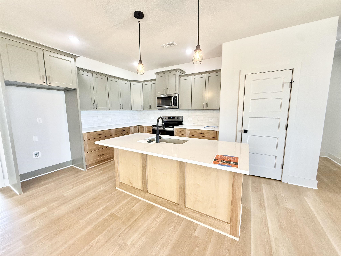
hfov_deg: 102.1
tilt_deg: -6.8
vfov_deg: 85.7
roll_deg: -0.4
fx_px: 138
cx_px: 170
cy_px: 128
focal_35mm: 14
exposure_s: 1/120
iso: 250
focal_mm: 2.22
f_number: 2.2
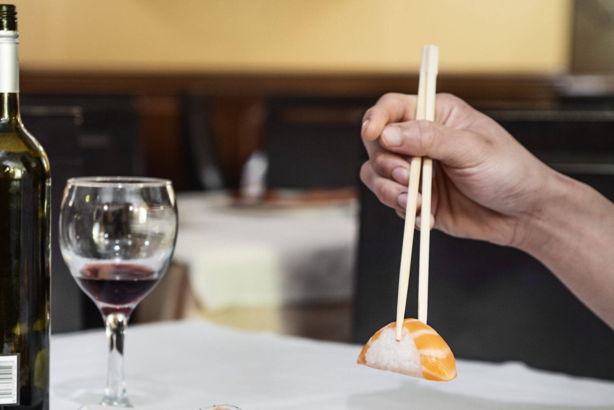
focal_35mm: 98
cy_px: 268
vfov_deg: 14.0
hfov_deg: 20.7
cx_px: 199
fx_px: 1672
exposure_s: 1/2
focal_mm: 70
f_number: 4
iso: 250
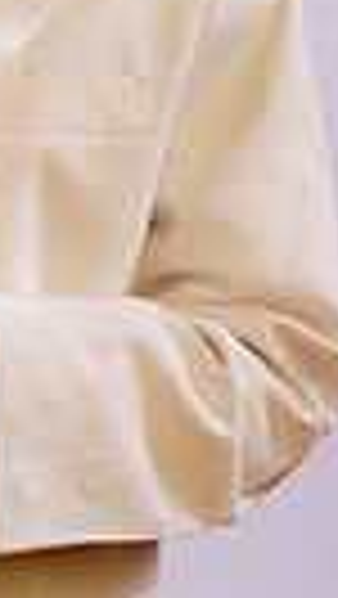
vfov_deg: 8.6
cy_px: -135
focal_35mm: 248
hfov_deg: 4.9
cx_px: -106
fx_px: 3944
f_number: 8
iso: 100
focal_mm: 70
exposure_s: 1/200
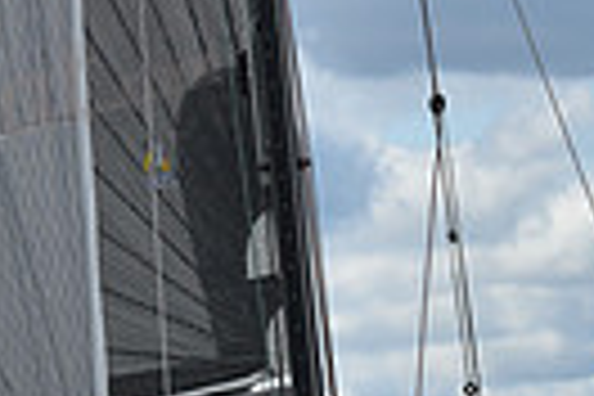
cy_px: 718
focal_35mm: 746
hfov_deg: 2.8
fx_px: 12308
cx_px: 454
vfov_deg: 1.8
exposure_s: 1/800
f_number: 11
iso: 250
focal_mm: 170
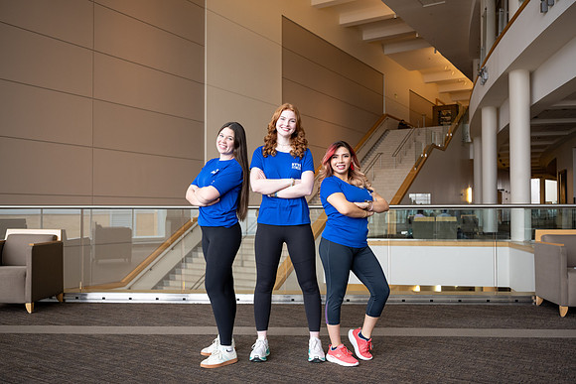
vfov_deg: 39.9
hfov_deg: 57.1
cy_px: 197
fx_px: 529
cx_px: 287
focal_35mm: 33
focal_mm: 31
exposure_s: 1/250
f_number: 2.8
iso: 640
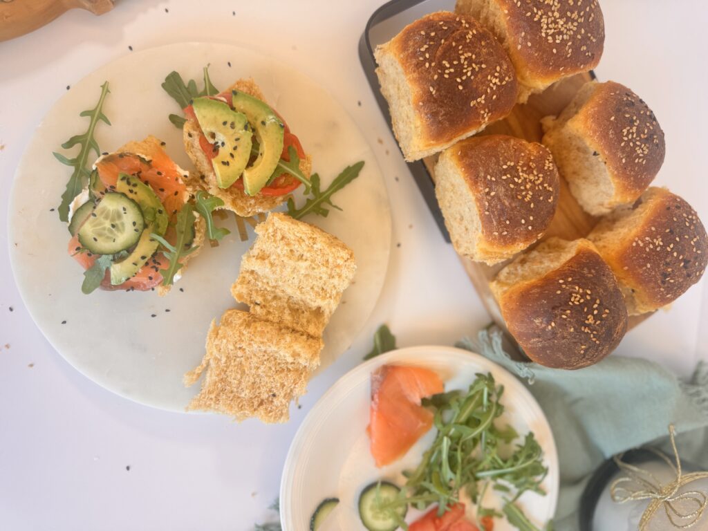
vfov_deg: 56.8
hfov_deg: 71.6
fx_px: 491
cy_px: 266
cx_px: 354
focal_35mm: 24
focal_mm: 6.76
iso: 80
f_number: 1.78
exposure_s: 1/372
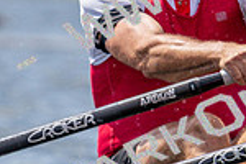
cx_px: 266
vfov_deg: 0.9
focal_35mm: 1523
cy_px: 55
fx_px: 10406
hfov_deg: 1.4
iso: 320
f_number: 6.3
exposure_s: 1/2000
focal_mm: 394
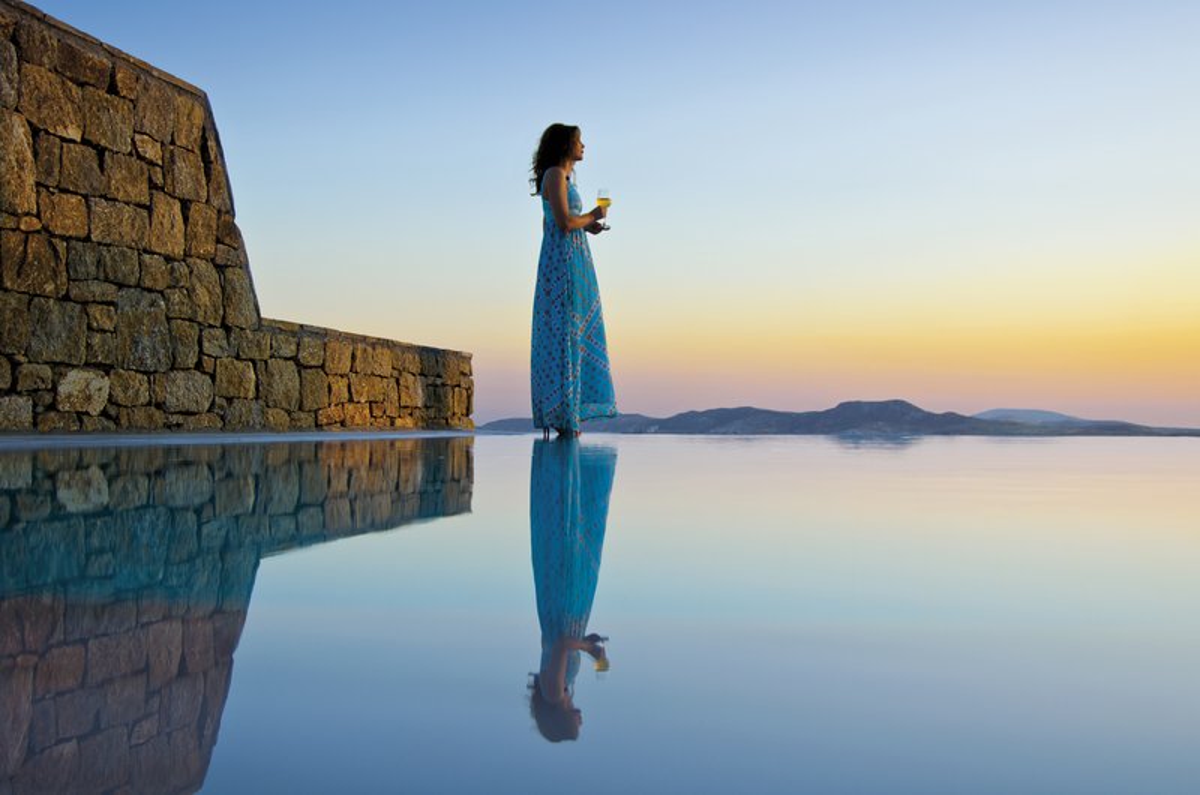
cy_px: 398
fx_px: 1447
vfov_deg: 30.7
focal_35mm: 44
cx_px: 600
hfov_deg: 45.0
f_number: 5
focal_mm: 29
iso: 100
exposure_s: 1/100
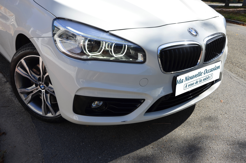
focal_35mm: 33
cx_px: 123
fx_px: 225
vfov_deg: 39.8
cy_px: 82
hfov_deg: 57.3
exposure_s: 1/250
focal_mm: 22
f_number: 8
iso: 160
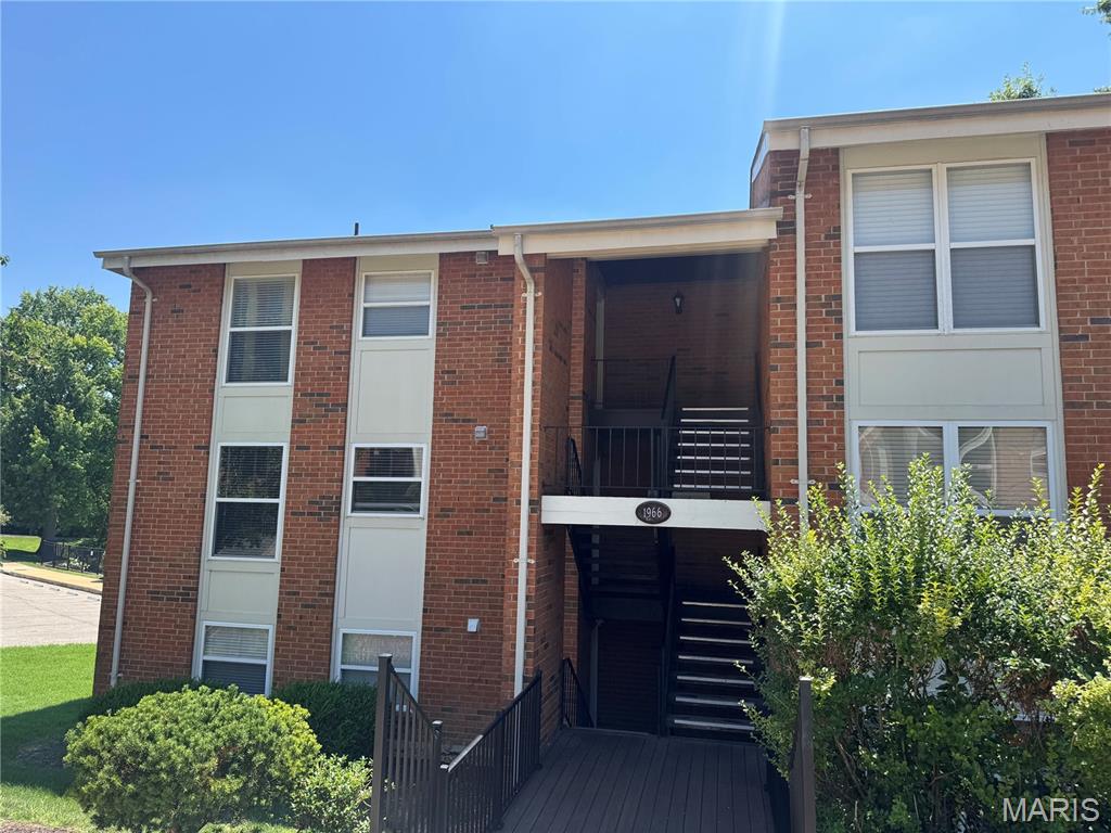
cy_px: 416
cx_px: 556
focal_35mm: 24
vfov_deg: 56.8
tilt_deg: +6.6
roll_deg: -1.9
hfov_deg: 71.6
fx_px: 770
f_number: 1.78
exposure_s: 1/2105
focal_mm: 6.76
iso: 80
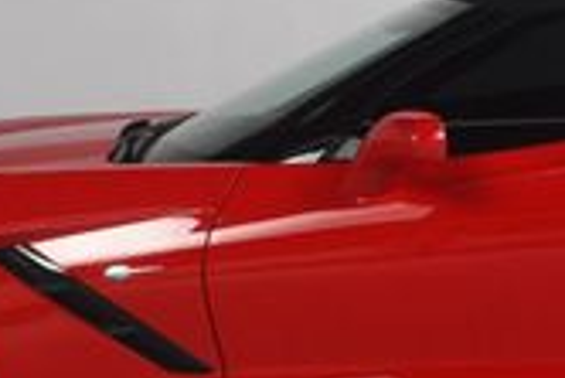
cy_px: 211
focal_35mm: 127
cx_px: 466
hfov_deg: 16.0
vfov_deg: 10.8
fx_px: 1995
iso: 100
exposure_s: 1/160
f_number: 9
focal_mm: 22
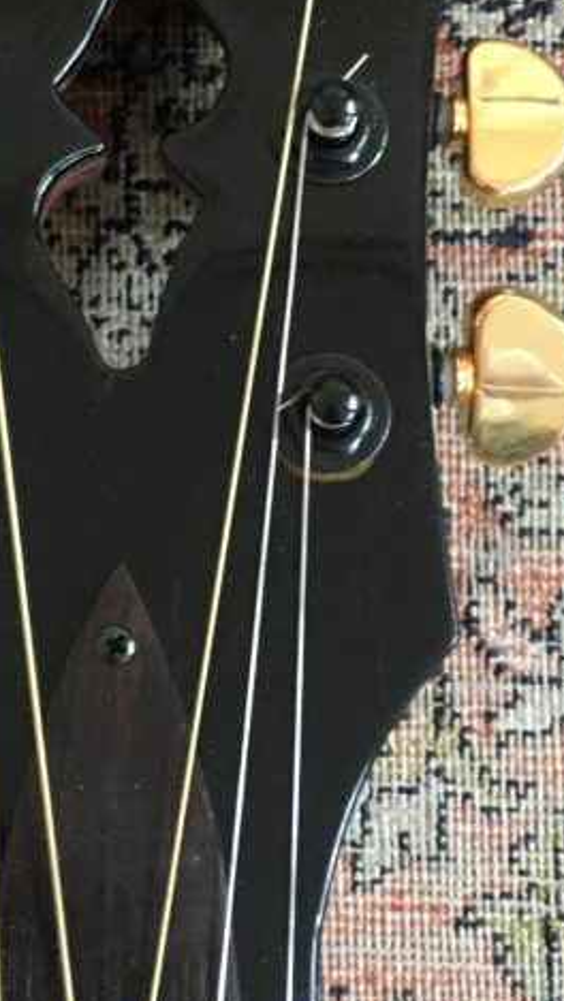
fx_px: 1833
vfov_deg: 30.2
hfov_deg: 17.4
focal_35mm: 69
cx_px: 152
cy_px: 280
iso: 200
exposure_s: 1/17
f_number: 2.2
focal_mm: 4.15
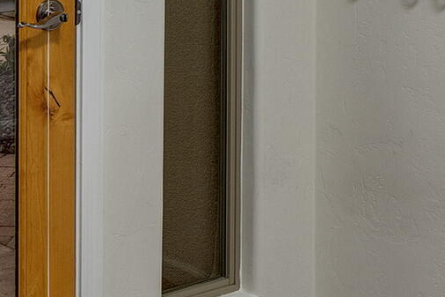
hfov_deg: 21.7
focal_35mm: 94
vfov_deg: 13.5
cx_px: 246
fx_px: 1162
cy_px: -176
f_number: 10
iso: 200
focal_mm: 17
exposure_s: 1/160
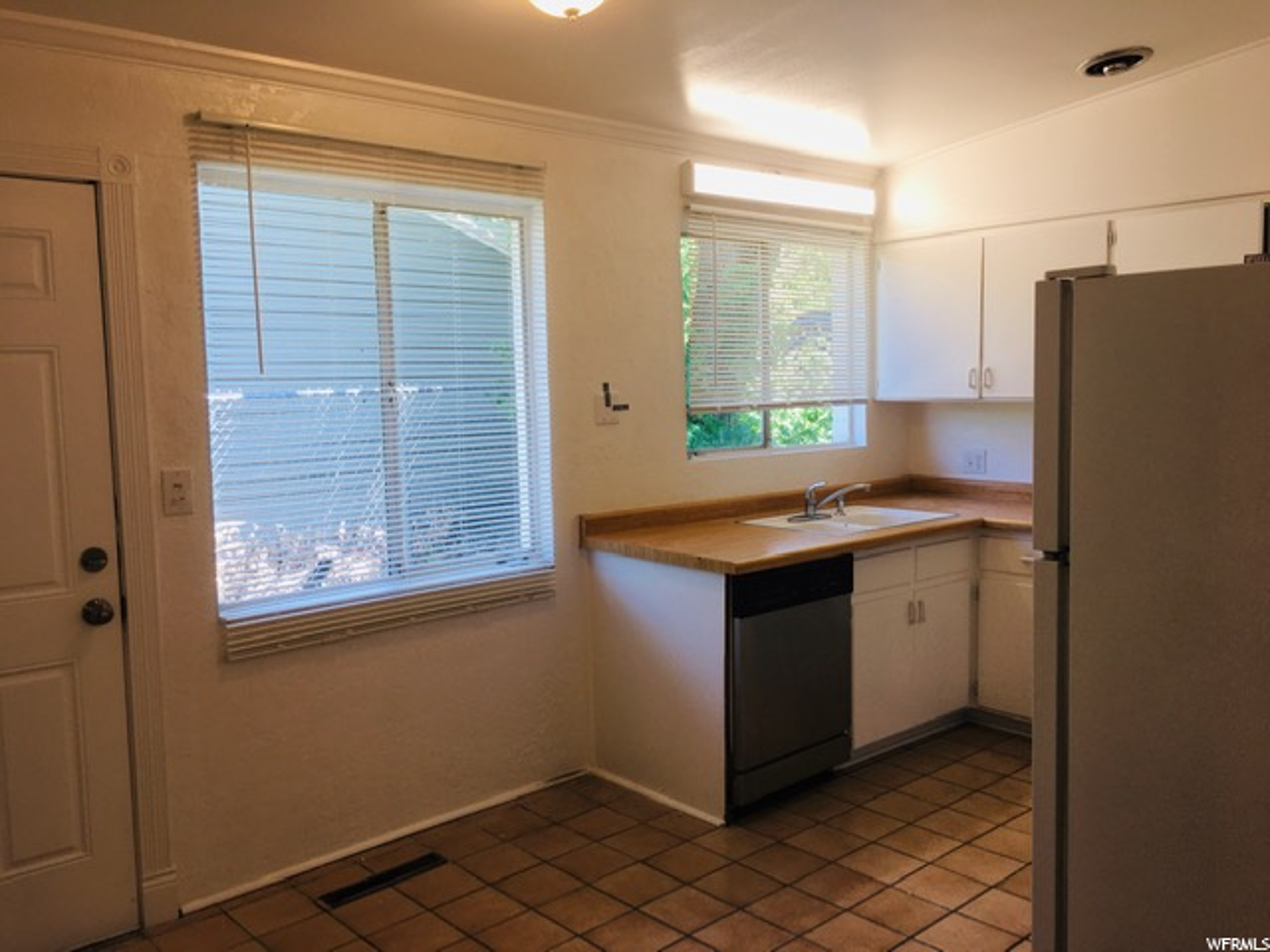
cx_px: 635
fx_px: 1064
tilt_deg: -4.3
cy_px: 476
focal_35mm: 29
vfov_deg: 48.2
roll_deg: +1.8
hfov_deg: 61.7
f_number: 2.2
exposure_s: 1/60
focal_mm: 4.15
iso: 25
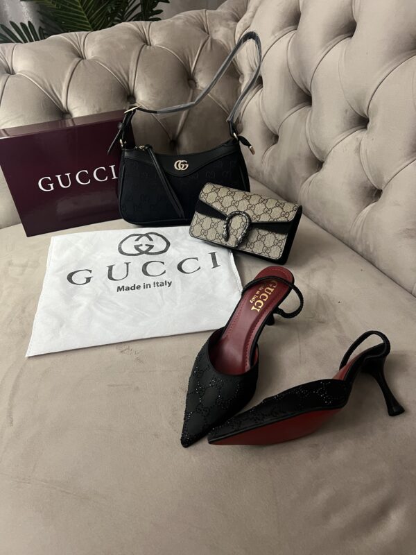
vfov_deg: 67.3
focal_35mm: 26
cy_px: 278
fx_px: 417
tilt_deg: -39.4
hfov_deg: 53.1
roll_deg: +7.1
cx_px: 208
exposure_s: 1/50
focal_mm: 5.7
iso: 320
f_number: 1.5
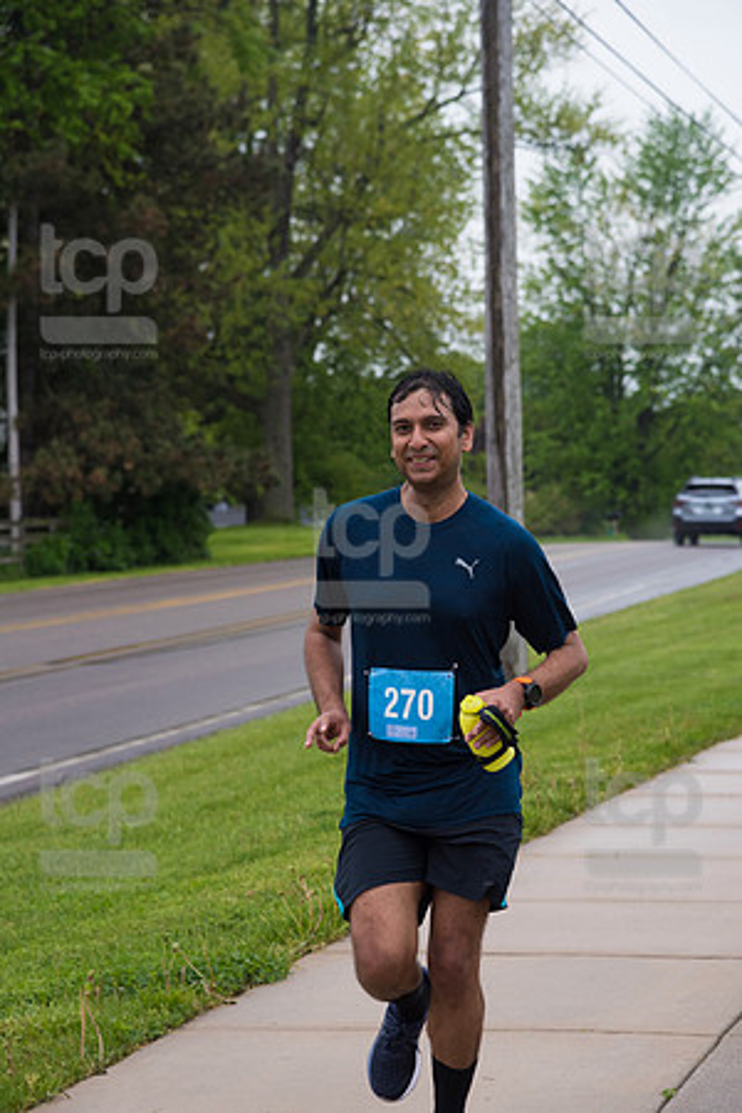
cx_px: 371
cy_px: 556
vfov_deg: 17.1
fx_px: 3710
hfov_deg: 11.4
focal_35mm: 120
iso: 640
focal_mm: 120
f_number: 6.3
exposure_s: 1/640
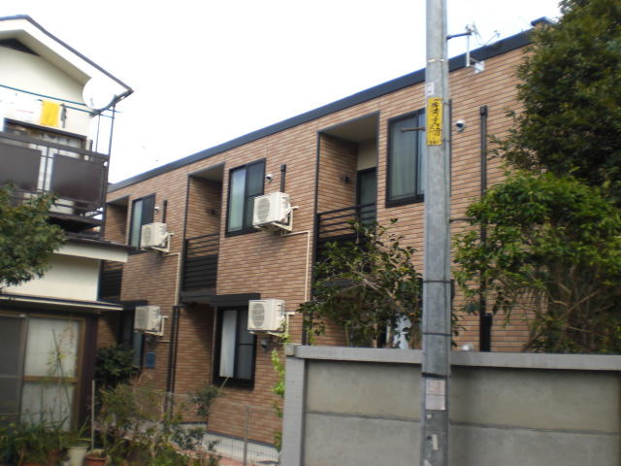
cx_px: 310
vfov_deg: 37.7
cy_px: 233
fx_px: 682
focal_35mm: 38
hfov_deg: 49.0
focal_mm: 6.3
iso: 50
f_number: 3.1
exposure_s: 1/160
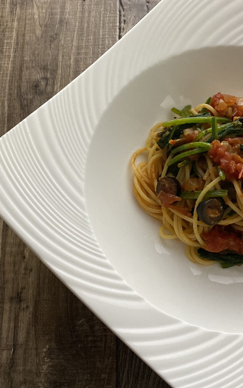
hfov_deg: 34.2
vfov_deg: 52.7
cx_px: 154
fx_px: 392
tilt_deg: -70.4
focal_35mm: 37
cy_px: 194
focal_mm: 4.25
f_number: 1.8
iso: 500
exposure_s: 1/42
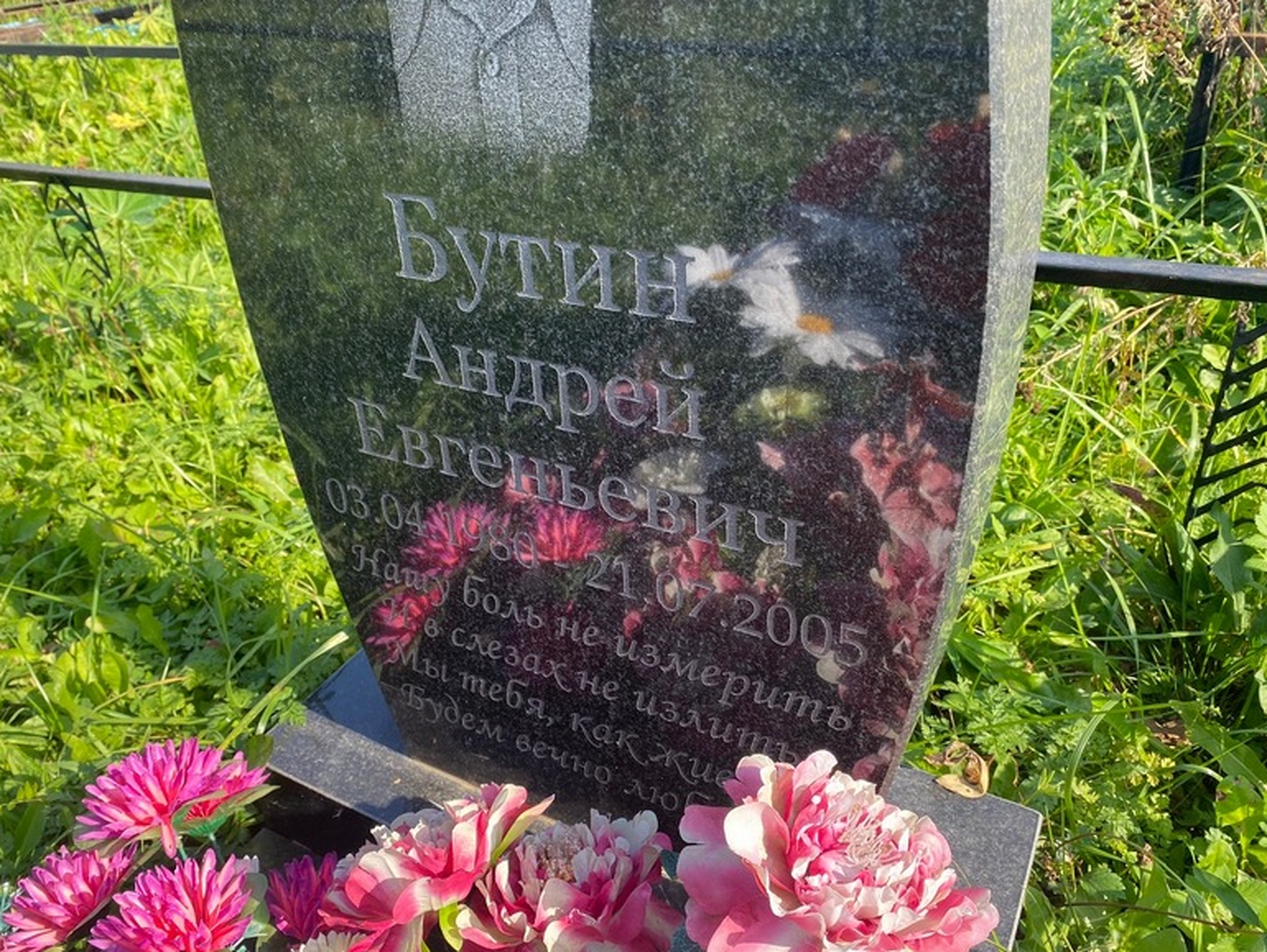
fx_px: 989
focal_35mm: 27
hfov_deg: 65.3
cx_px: 617
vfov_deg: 51.4
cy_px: 461
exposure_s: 1/519
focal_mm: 4.25
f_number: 1.8
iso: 32
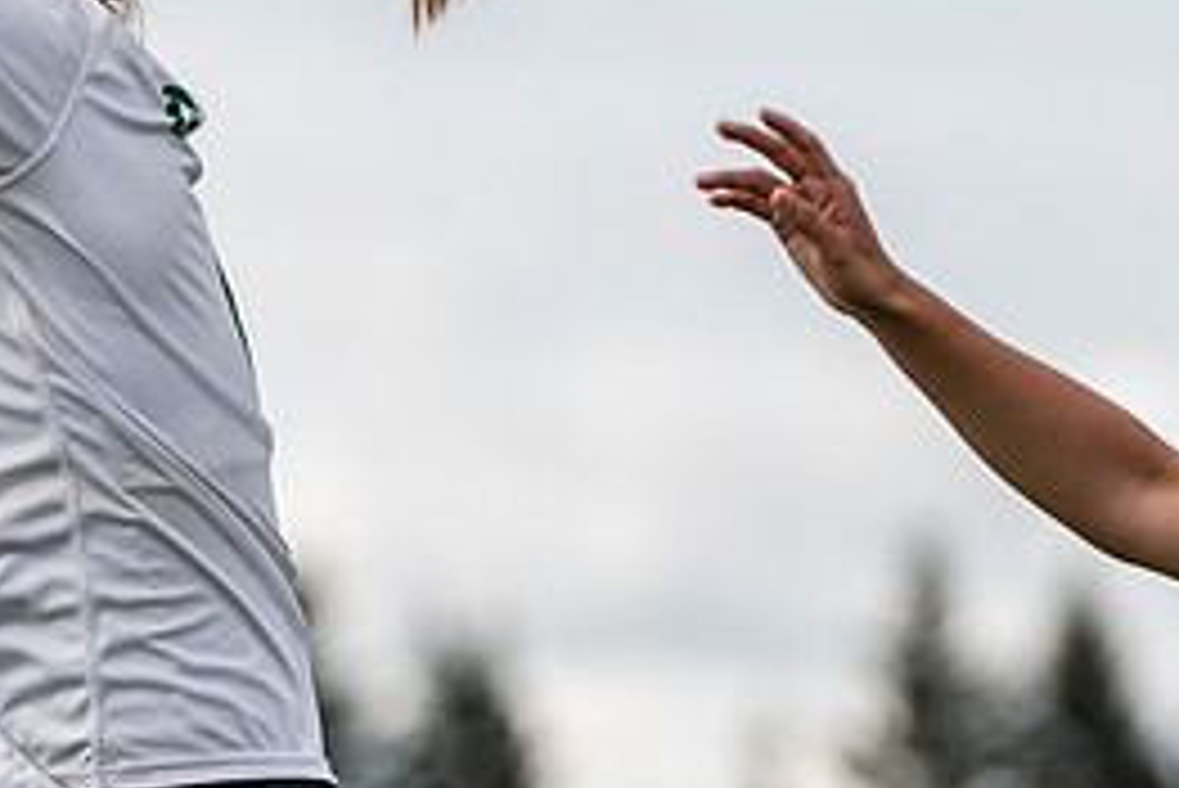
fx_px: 28016
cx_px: -24
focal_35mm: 855
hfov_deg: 2.4
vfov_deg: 1.6
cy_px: 403
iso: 140
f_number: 4
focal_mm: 200
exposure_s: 1/1250
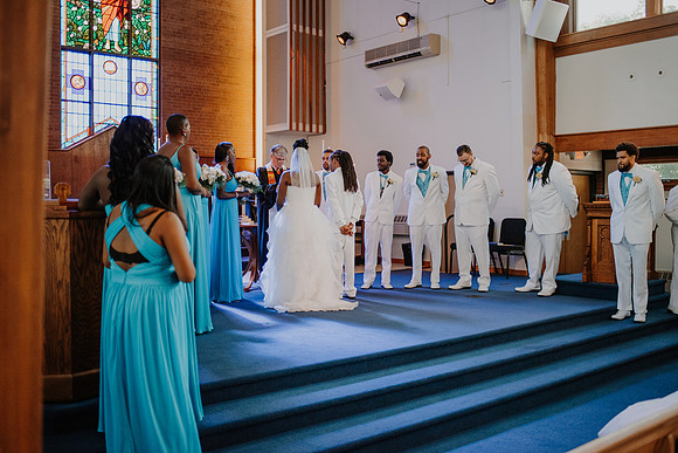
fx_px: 675
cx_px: 339
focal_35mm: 36
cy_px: 226
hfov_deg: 53.4
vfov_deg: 37.1
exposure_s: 1/1250
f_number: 1.8
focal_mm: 35
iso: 2500
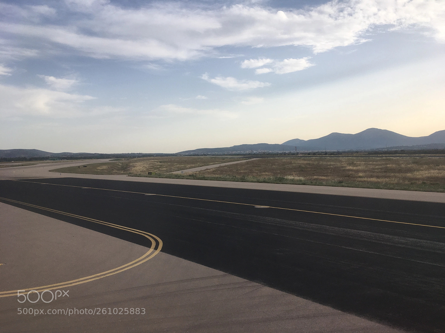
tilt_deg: -5.9
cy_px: 166
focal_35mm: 29
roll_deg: +0.9
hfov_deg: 61.7
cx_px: 222
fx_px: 373
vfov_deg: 48.2
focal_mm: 4.15
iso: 25
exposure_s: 1/916
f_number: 2.2
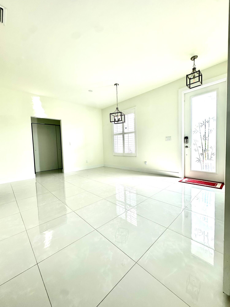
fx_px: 124
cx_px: 115
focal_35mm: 14
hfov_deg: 85.7
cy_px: 154
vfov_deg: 102.1
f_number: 2.2
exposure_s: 1/99
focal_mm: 2.22
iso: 64
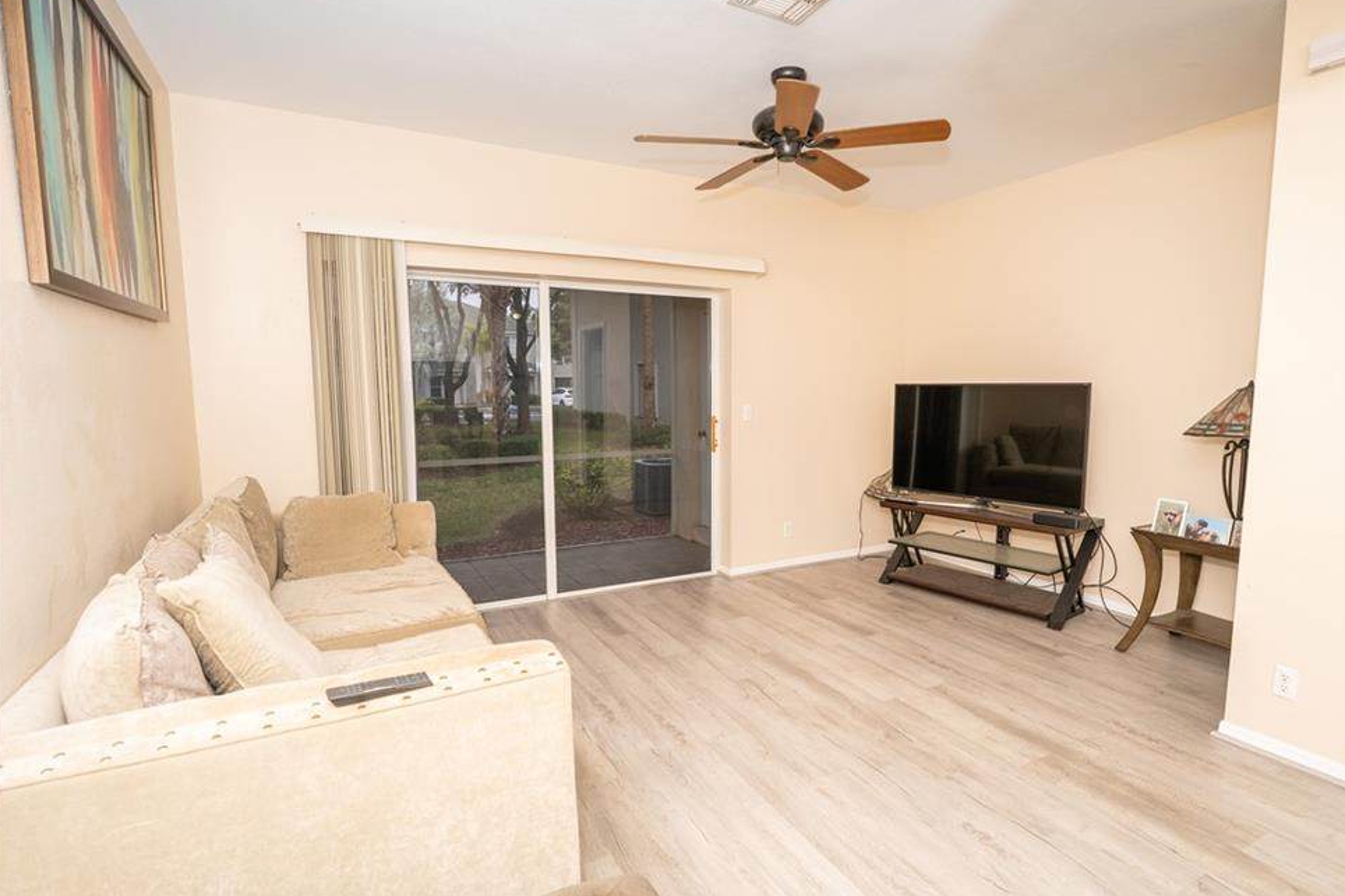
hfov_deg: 90.1
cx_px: 706
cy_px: 458
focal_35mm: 18
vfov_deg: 67.5
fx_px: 671
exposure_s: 1/250
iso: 250
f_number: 6.3
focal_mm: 16.9
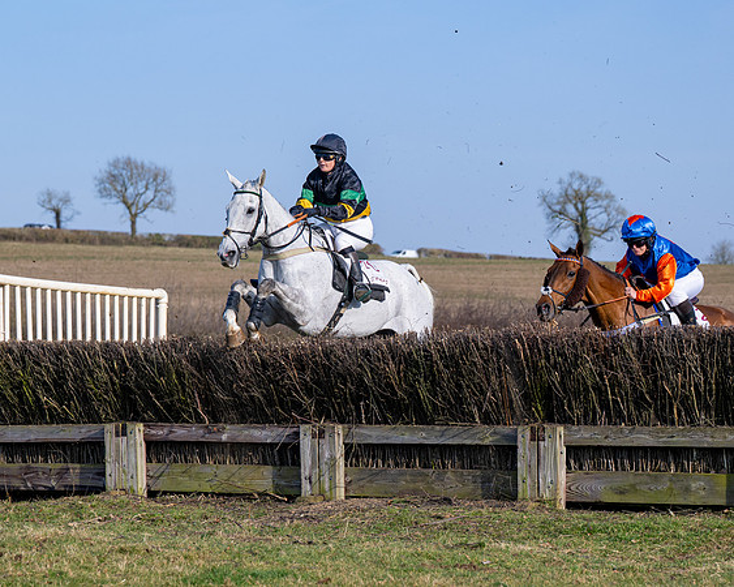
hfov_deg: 15.3
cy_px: 351
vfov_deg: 12.3
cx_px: 307
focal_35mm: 126
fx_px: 2731
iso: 160
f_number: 4
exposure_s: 1/2000
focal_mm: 83
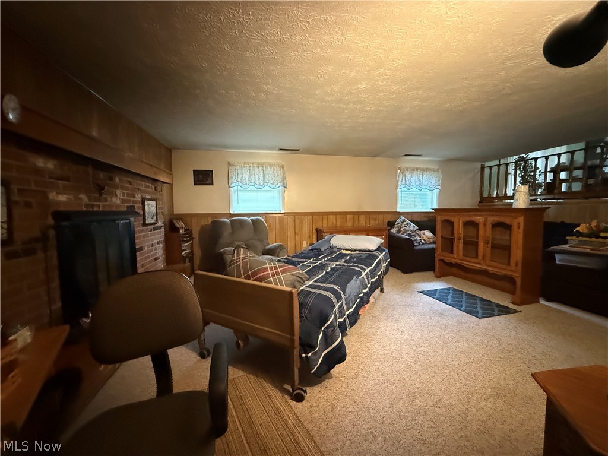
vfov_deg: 85.7
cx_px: 304
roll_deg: -0.2
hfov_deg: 102.1
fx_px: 246
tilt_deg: -3.7
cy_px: 228
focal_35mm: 14
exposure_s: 1/40
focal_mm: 2.22
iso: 1250
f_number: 2.2
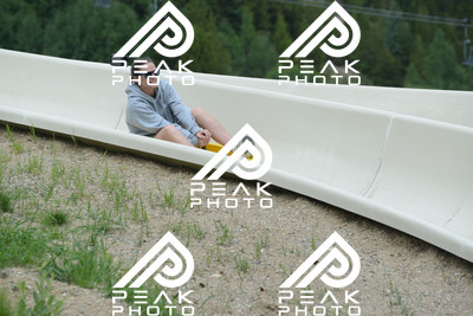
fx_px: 2563
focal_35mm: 195
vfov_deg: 7.0
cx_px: 236
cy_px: 158
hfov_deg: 10.5
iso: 720
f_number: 6.3
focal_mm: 195
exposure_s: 1/1250
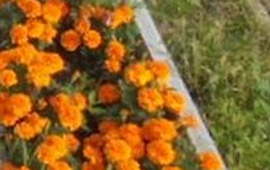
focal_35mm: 108
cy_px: -89
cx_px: -181
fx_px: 796
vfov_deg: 11.6
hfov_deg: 16.7
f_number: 3.5
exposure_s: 1/500
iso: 100
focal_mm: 4.6
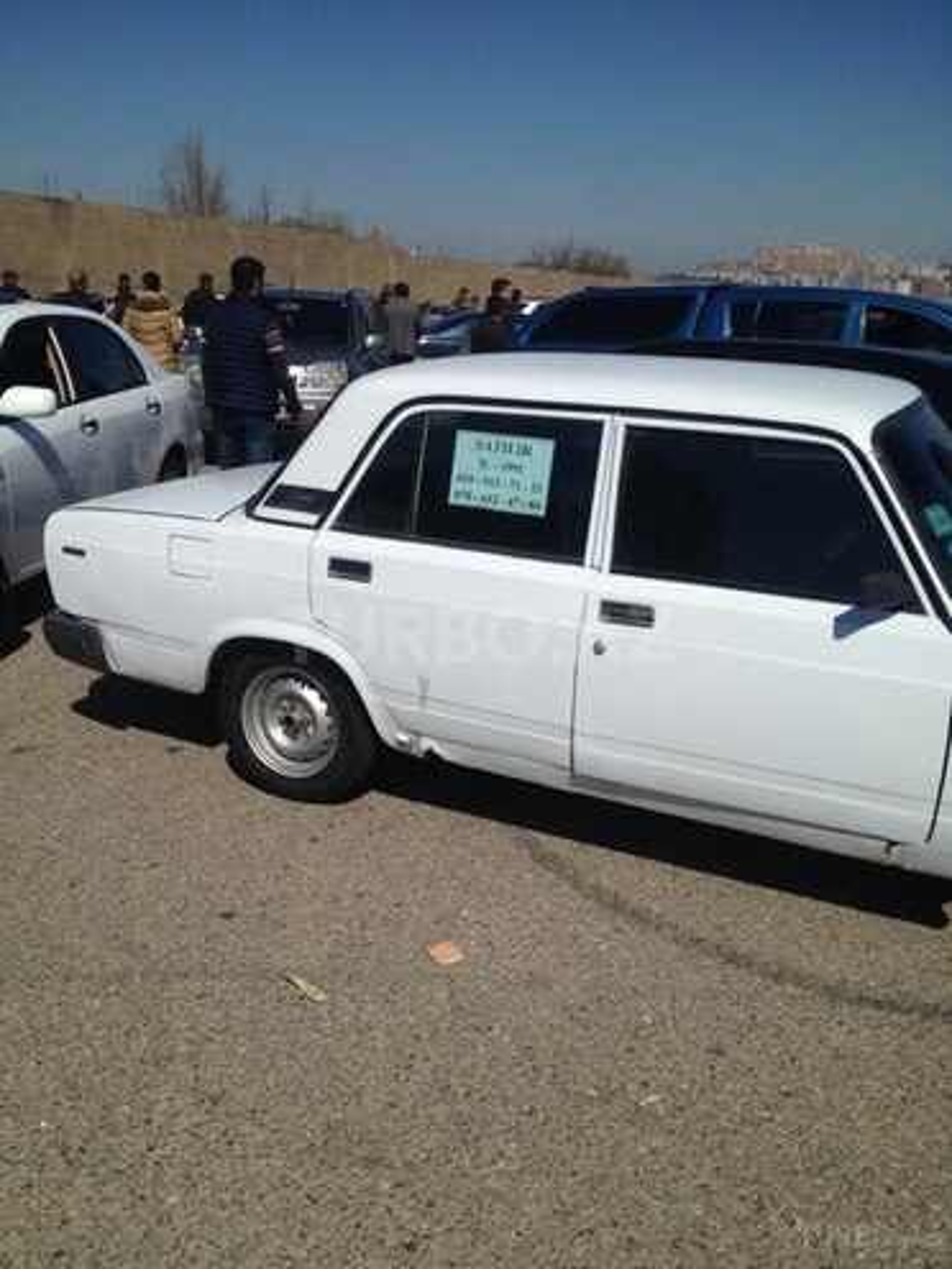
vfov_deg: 52.6
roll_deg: +0.2
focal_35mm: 35
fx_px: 1283
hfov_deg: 40.7
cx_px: 476
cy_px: 634
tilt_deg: -15.0
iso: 50
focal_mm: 4.28
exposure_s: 1/5525
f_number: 2.4
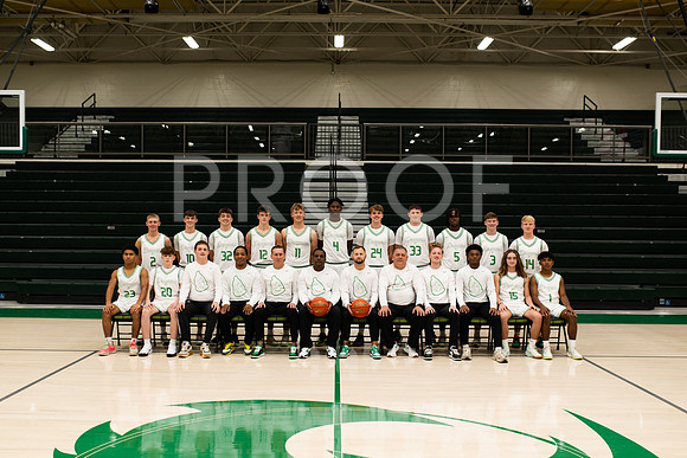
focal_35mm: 38
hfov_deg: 50.2
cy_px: 247
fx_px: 733
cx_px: 330
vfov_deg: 34.7
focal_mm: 35
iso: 400
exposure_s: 1/160
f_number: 2.5
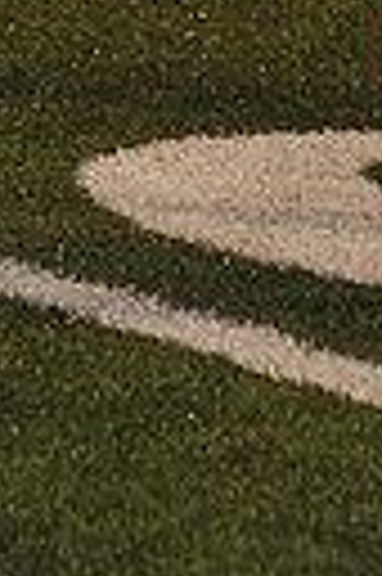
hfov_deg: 1.5
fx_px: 14459
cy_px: -630
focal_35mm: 906
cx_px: 431
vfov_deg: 2.3
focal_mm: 200
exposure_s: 1/125
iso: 1250
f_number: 7.1
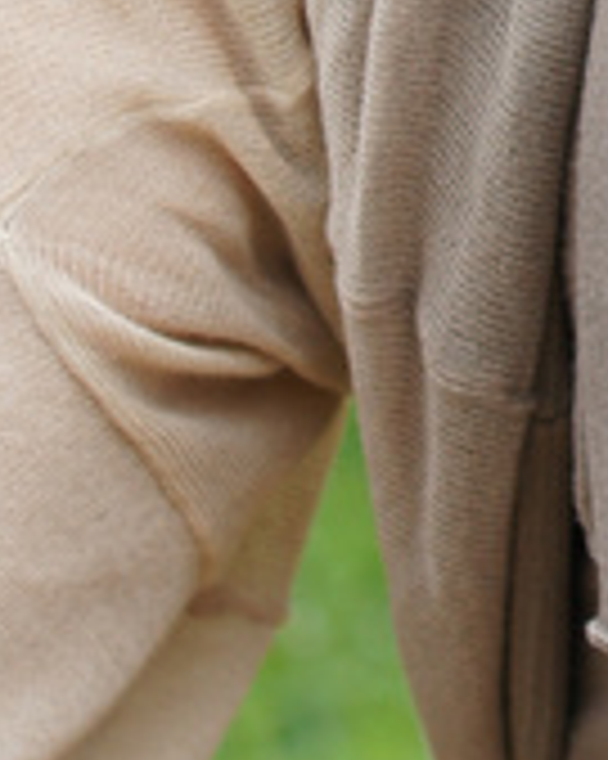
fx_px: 7092
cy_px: -787
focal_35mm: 315
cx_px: 1234
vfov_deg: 6.0
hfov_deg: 4.8
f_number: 4
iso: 160
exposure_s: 1/160
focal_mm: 35
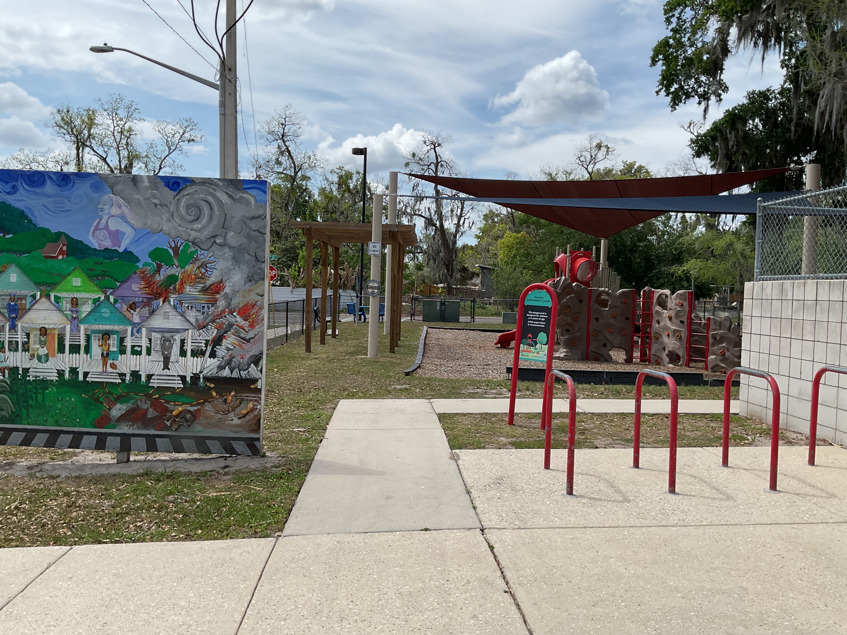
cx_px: 424
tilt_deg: -3.0
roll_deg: -1.4
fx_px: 710
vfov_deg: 48.2
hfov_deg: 61.7
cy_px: 318
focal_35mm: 29
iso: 16
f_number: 1.8
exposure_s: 1/2538
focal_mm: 3
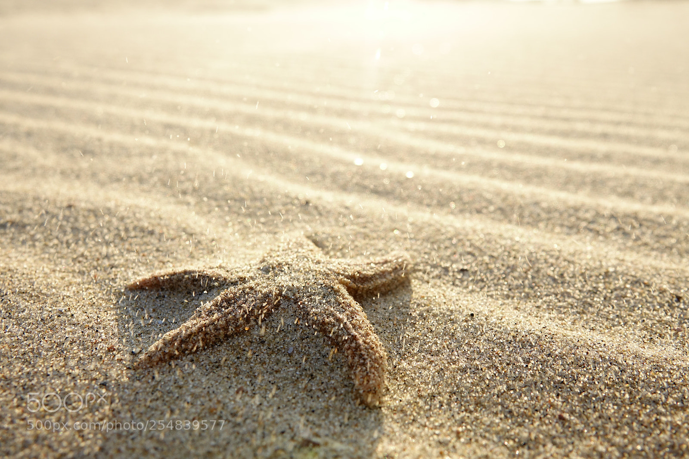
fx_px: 612
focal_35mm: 32
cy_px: 230
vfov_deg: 41.1
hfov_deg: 58.7
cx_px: 344
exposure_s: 1/800
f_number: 4
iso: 200
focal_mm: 11.77
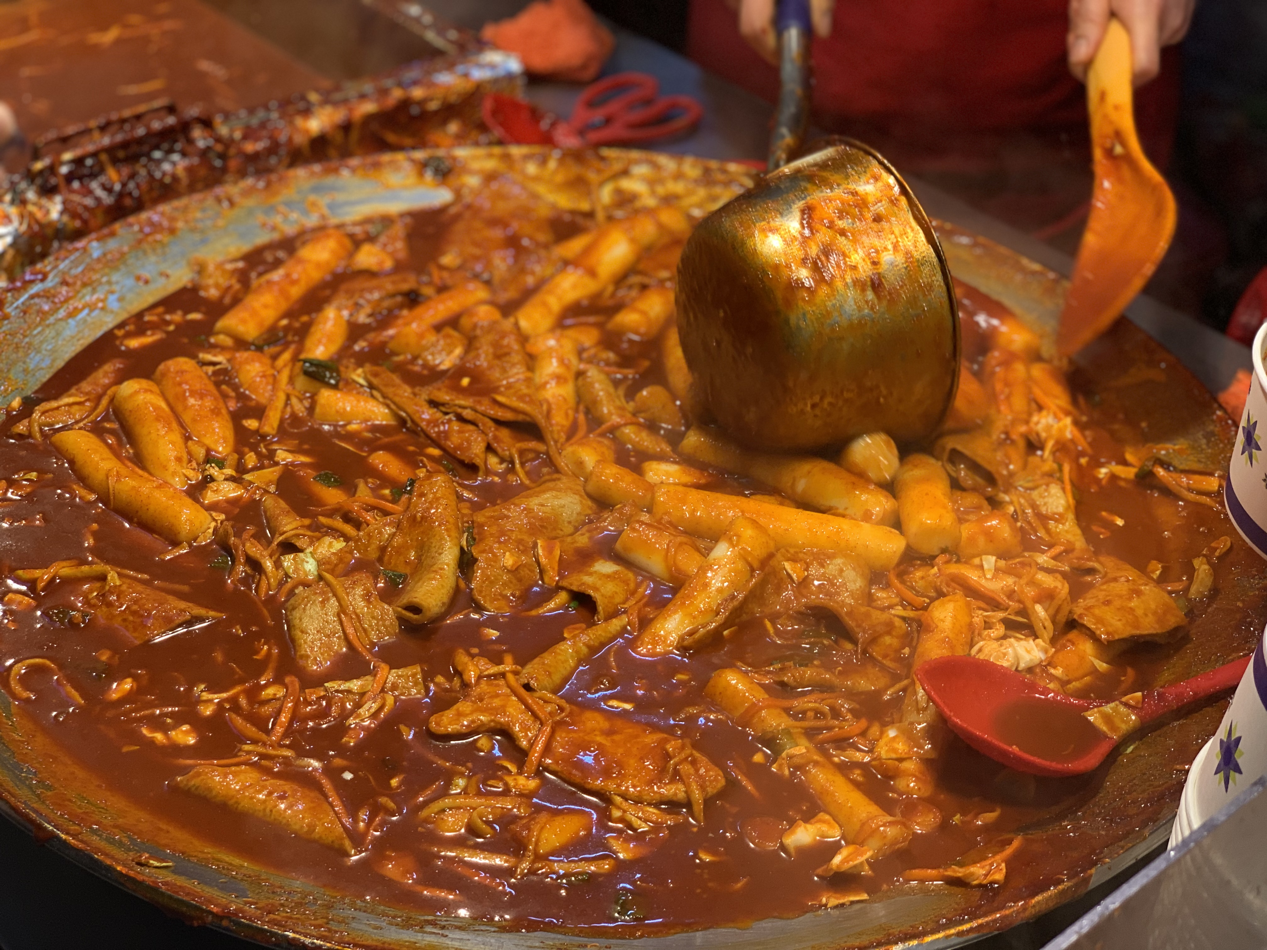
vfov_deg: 28.0
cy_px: 475
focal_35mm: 52
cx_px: 634
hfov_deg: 36.8
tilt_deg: -32.9
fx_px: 1903
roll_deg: -4.7
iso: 100
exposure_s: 1/120
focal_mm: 6
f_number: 2.4
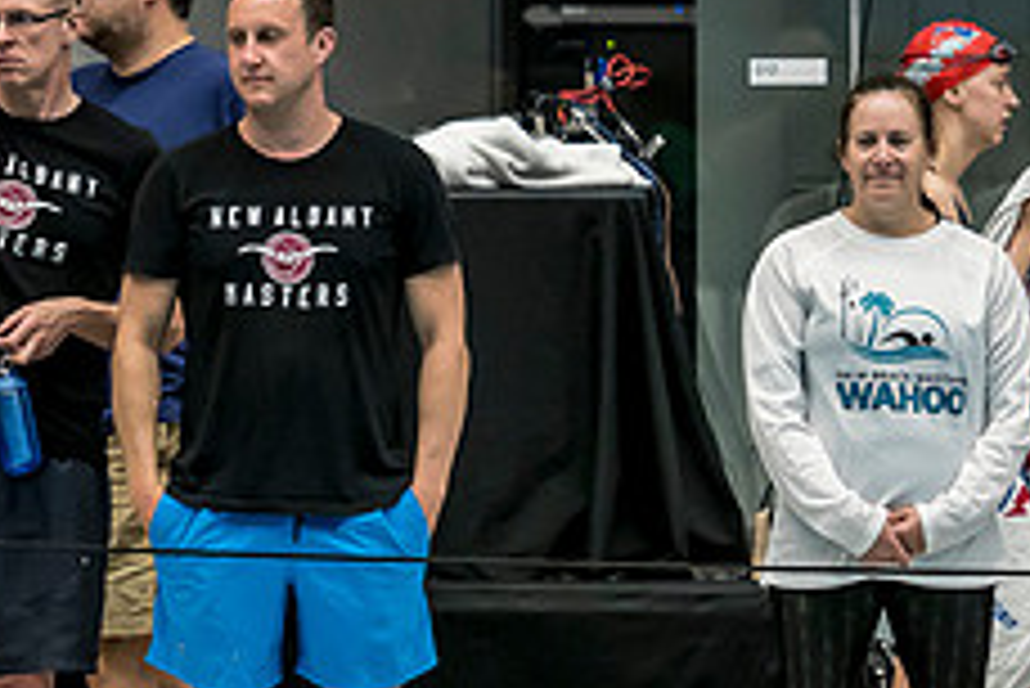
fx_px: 14743
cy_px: 340
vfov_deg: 2.7
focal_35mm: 515
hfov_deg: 4.0
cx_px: -202
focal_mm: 95
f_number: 2.8
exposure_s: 1/500
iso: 2500
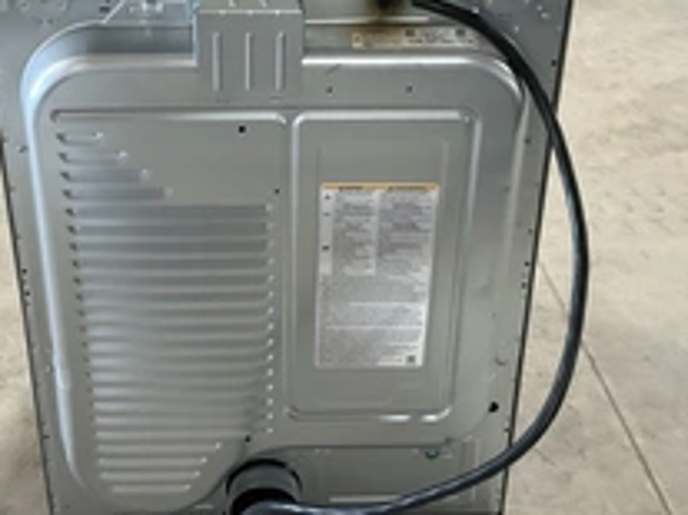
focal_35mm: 56
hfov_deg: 34.2
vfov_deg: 25.9
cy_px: 163
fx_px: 1112
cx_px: 259
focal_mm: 3
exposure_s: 1/60
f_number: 1.8
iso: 160
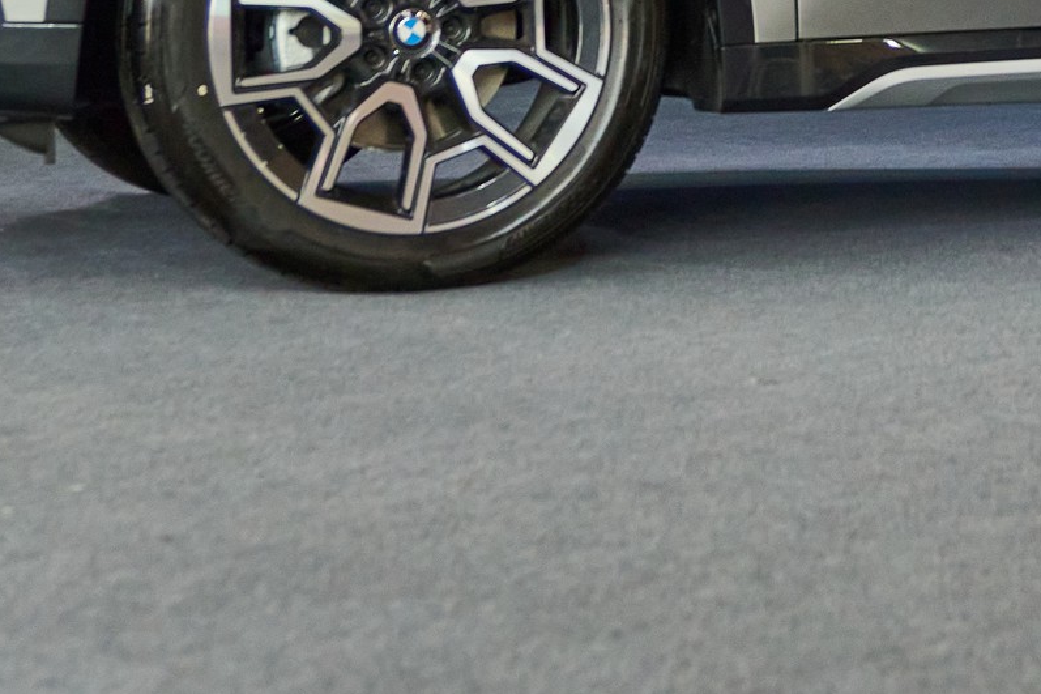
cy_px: -350
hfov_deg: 18.7
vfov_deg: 12.3
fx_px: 3064
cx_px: 1081
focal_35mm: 106
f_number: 3.2
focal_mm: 22
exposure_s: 1/500
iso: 1000
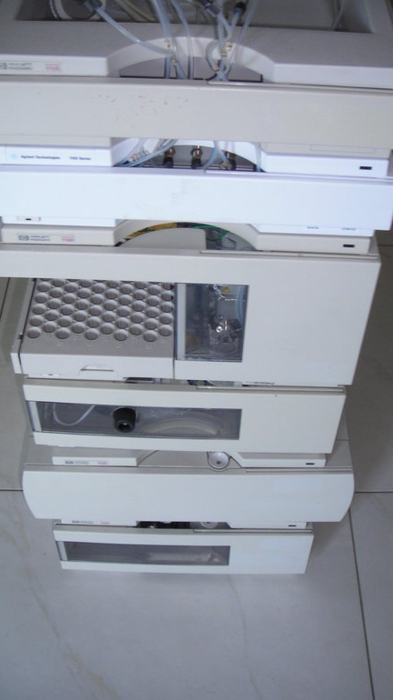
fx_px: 797
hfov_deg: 27.7
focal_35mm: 43
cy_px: 353
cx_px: 211
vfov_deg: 47.4
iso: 200
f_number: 3.2
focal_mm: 6.3
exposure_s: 1/10.2
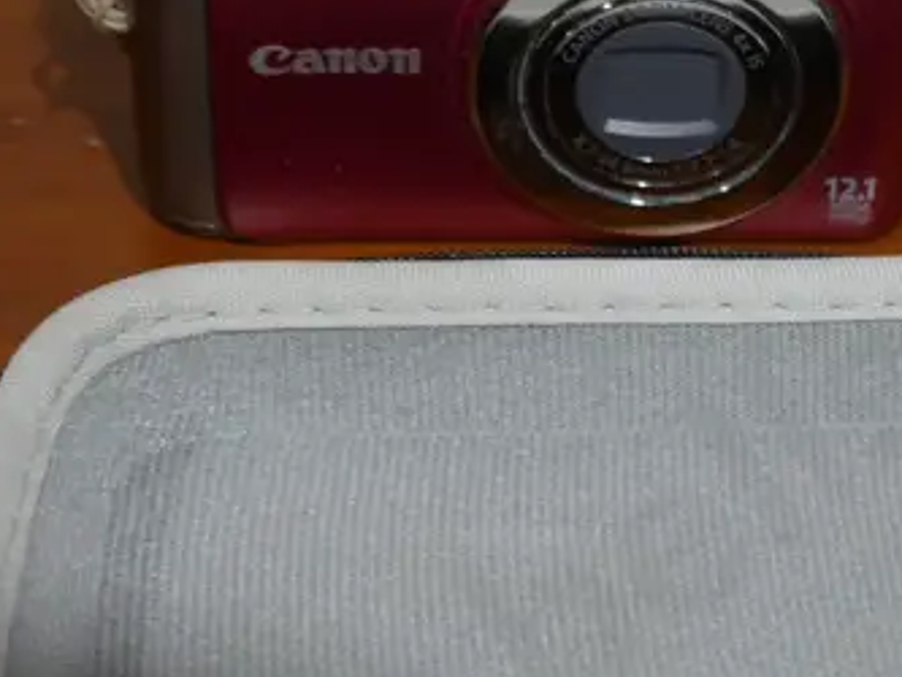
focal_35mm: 123
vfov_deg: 12.0
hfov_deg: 15.4
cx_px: 1113
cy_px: 225
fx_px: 3206
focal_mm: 20
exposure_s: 1/60
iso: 500
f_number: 4.4
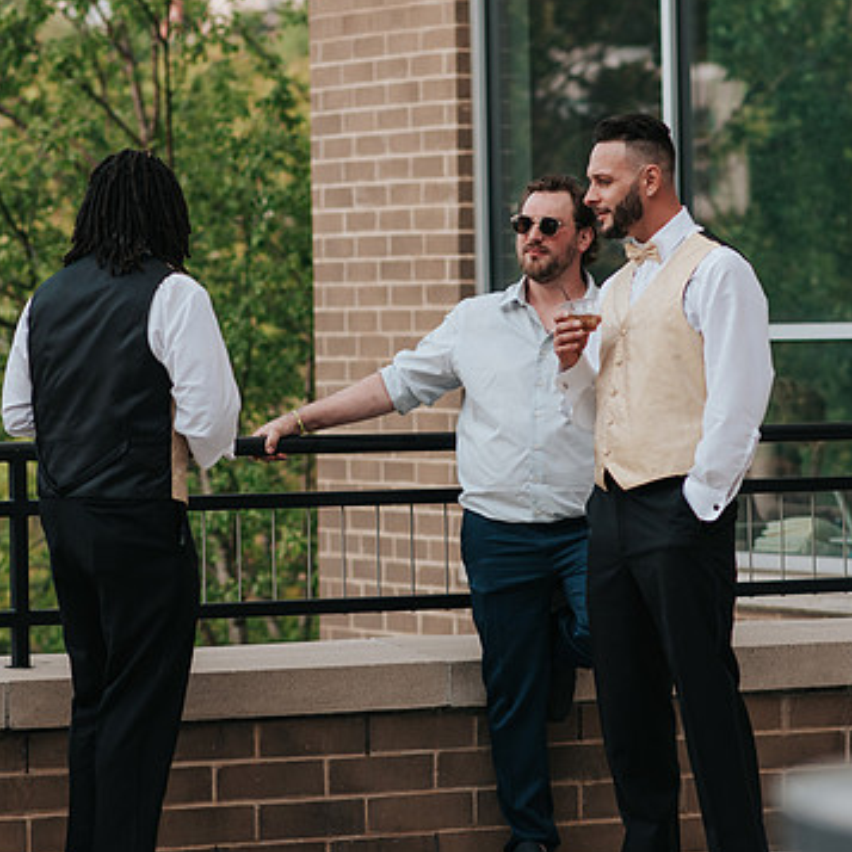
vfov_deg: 9.9
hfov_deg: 9.9
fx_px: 4929
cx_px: 387
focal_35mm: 177
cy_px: 409
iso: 400
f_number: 2.8
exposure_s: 1/2500
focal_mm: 85
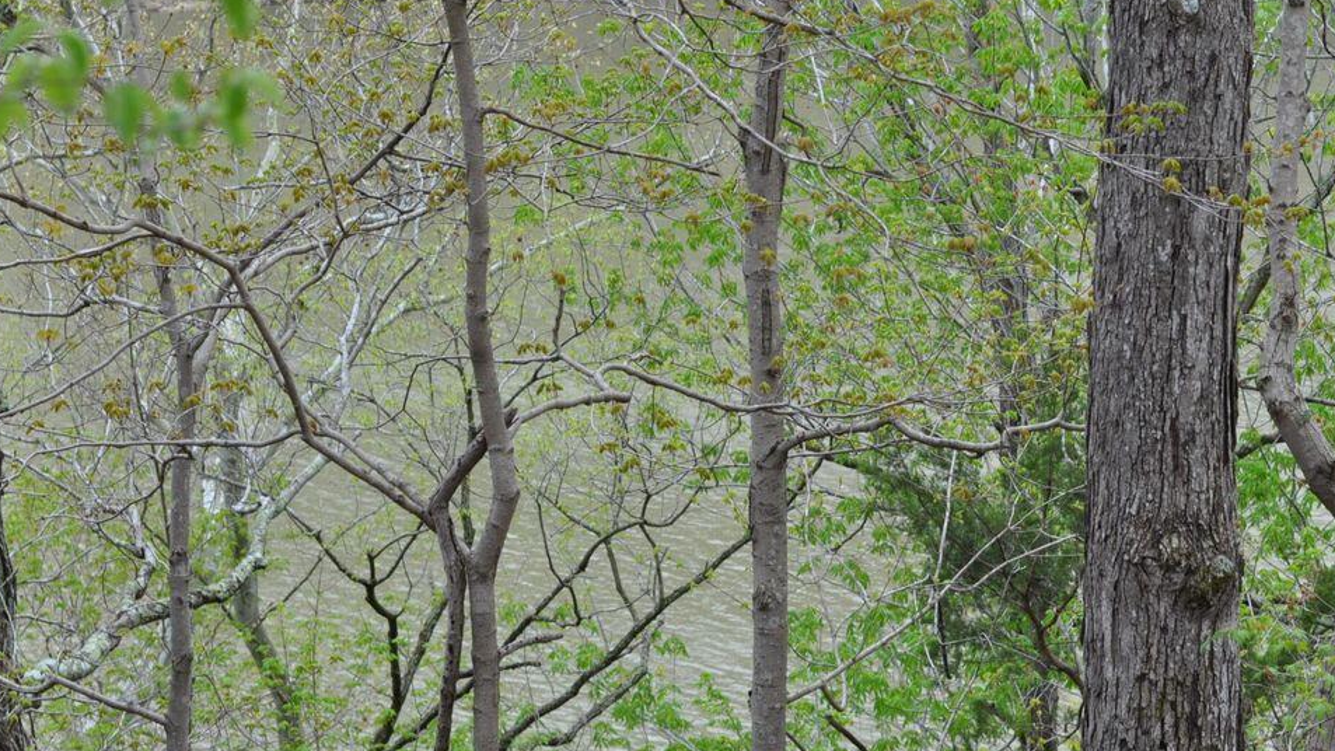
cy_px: 126
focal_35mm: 127
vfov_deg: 9.5
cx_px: 995
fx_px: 4496
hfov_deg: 16.8
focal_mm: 50
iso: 200
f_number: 6.3
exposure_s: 1/160
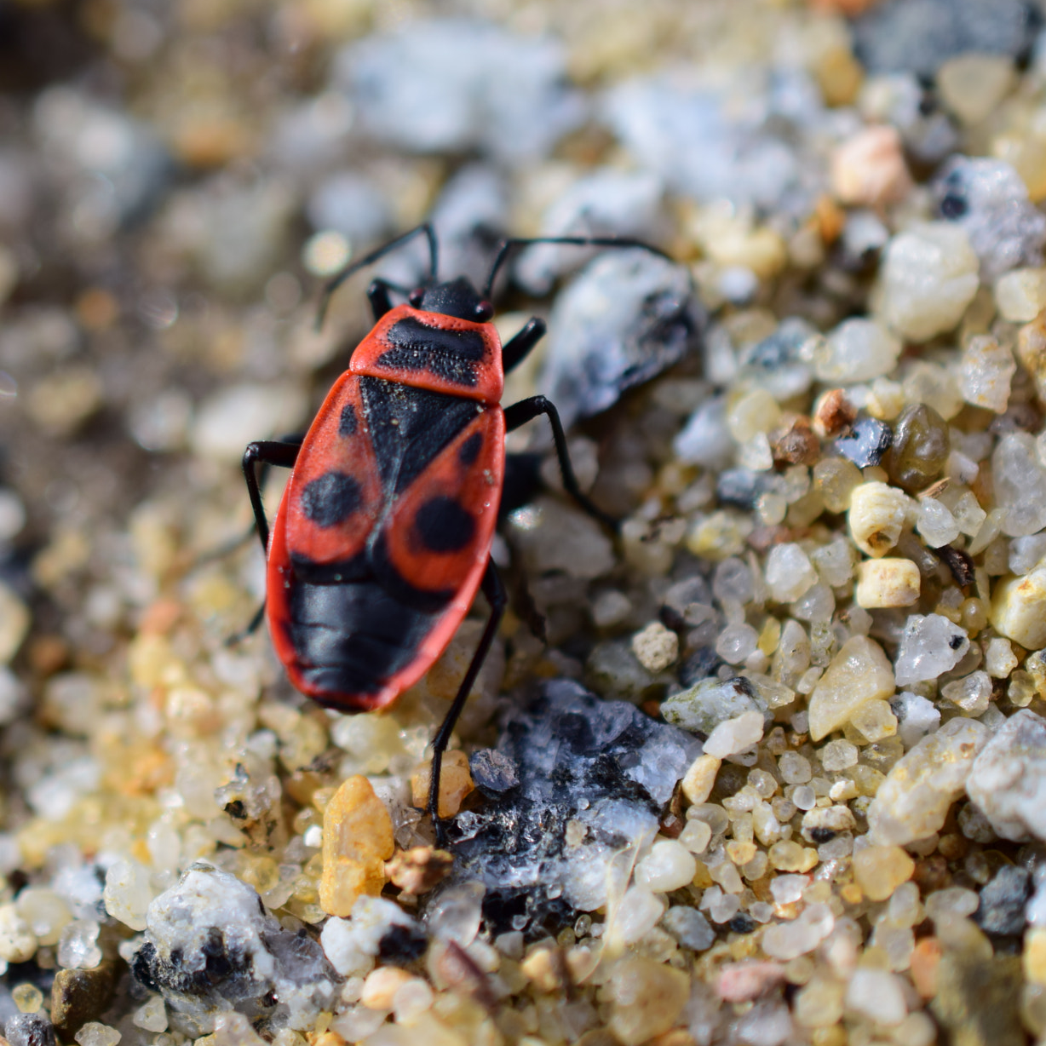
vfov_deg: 20.4
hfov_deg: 20.3
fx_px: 2906
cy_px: 569
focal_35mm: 85
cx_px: 348
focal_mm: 40
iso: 100
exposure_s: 1/400
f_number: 5
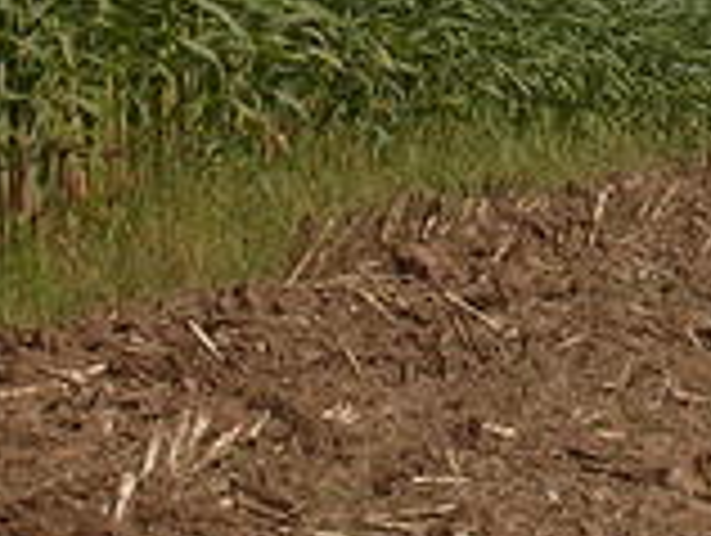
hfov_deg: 5.1
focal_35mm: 384
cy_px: -225
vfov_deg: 3.9
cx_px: 968
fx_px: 7899
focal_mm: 14.5
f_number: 4.4
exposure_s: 1/310
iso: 100
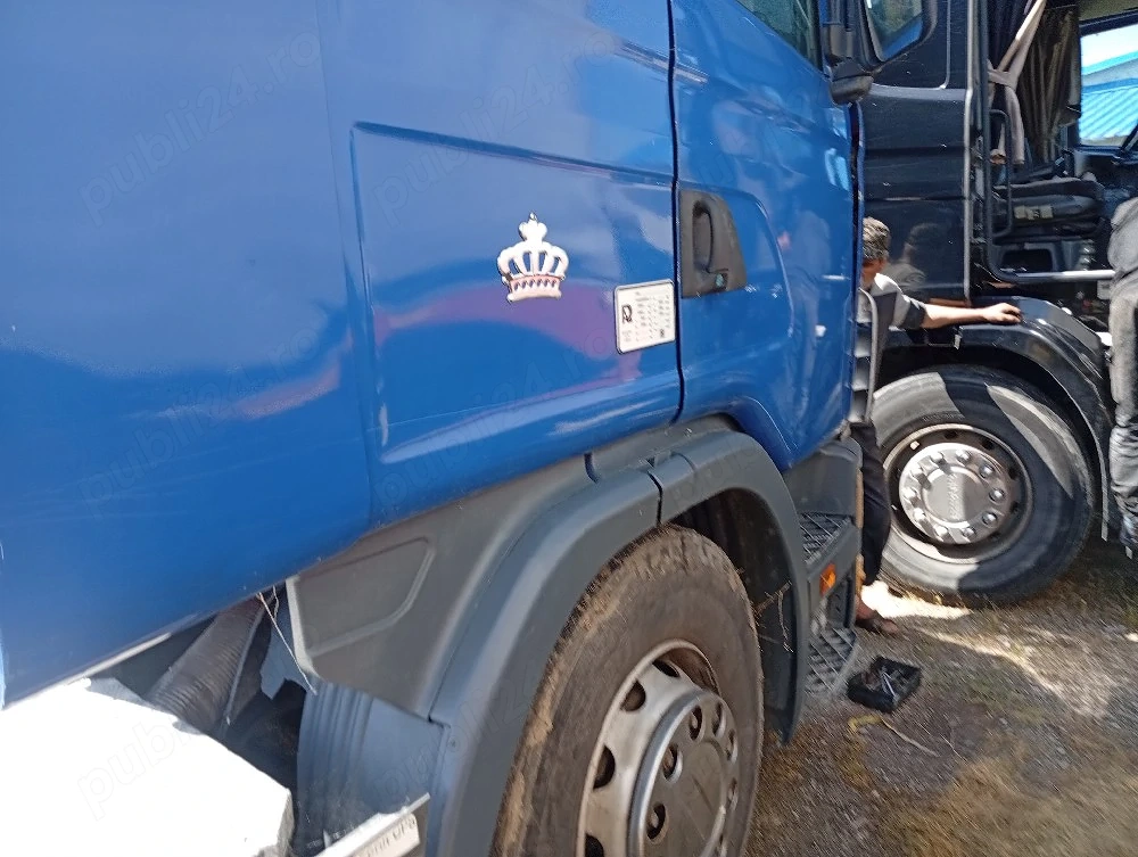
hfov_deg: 65.2
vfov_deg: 51.5
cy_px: 428
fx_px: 889
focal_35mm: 27
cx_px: 569
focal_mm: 3.98
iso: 54
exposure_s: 1/101
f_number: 1.8
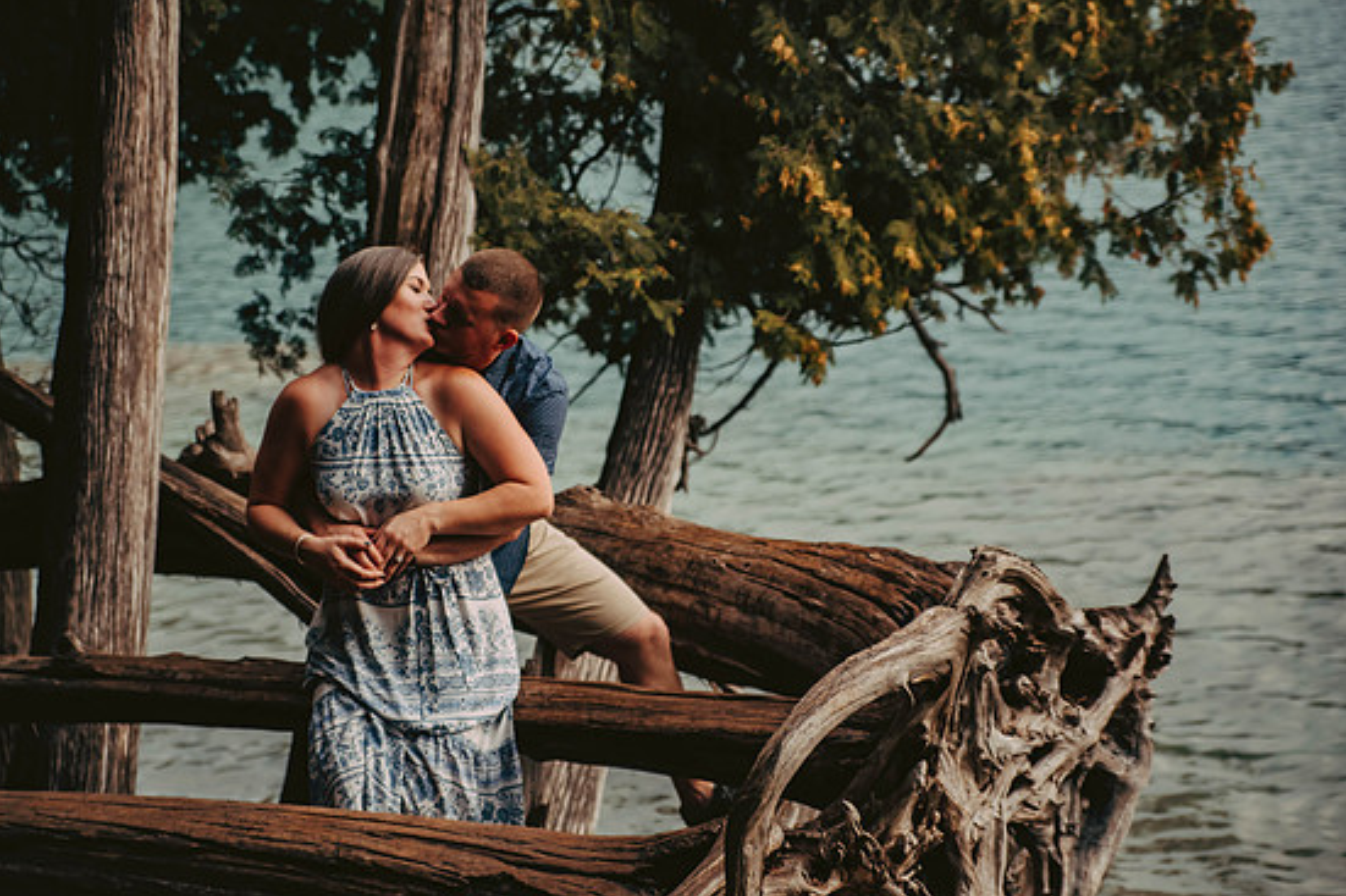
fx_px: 2953
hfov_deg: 25.7
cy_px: 431
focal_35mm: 79
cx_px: 640
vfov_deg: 17.3
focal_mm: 75
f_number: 2.8
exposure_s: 1/640
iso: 640
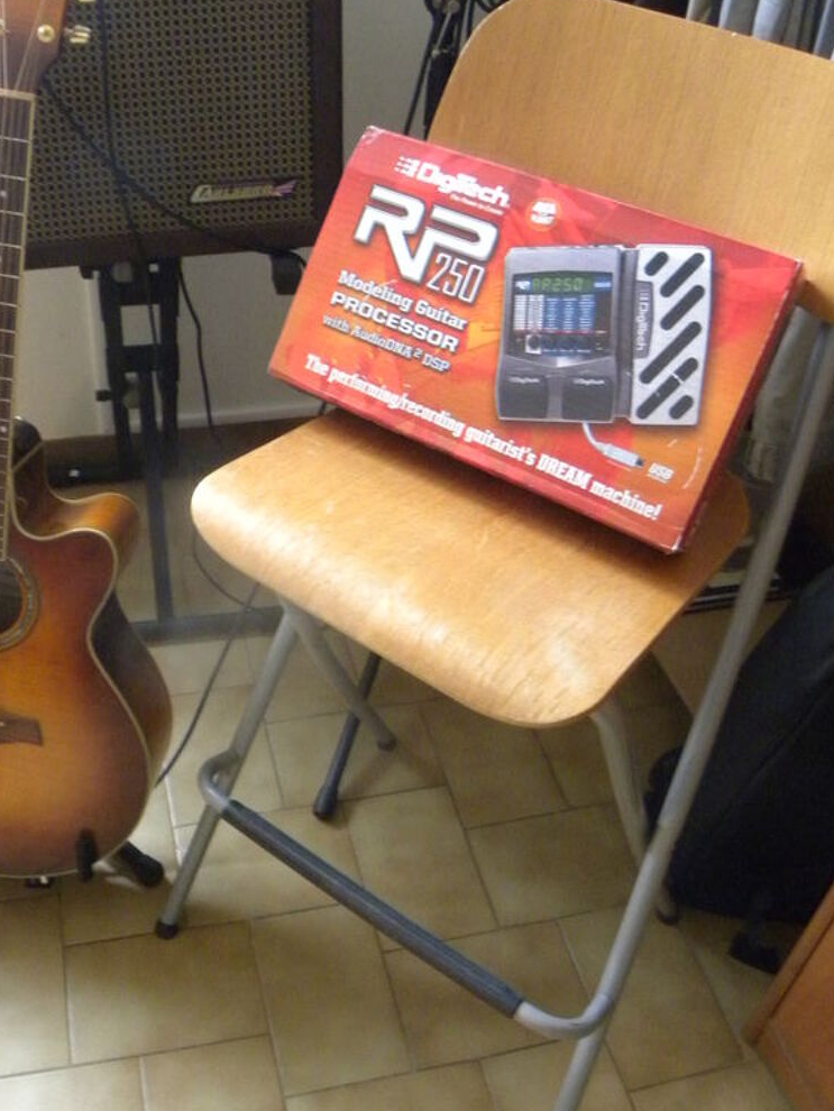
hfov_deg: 40.6
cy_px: 501
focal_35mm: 35
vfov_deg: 52.5
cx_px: 349
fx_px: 1124
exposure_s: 1/9.6
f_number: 2.8
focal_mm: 4.6
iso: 531
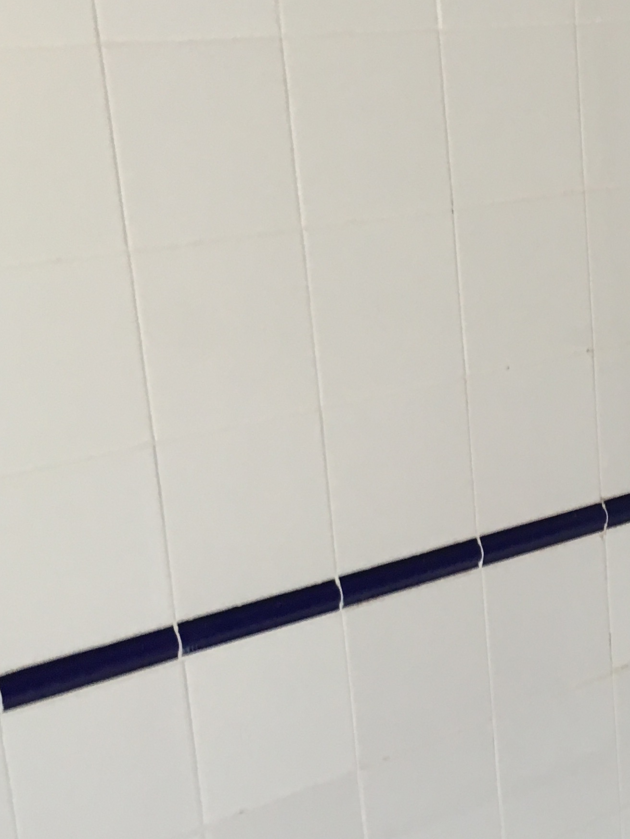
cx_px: 627
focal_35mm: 67
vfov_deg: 28.9
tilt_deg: -19.4
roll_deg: +3.0
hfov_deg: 21.2
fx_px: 1626
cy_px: 485
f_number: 2.2
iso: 100
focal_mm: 4.15
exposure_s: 1/33
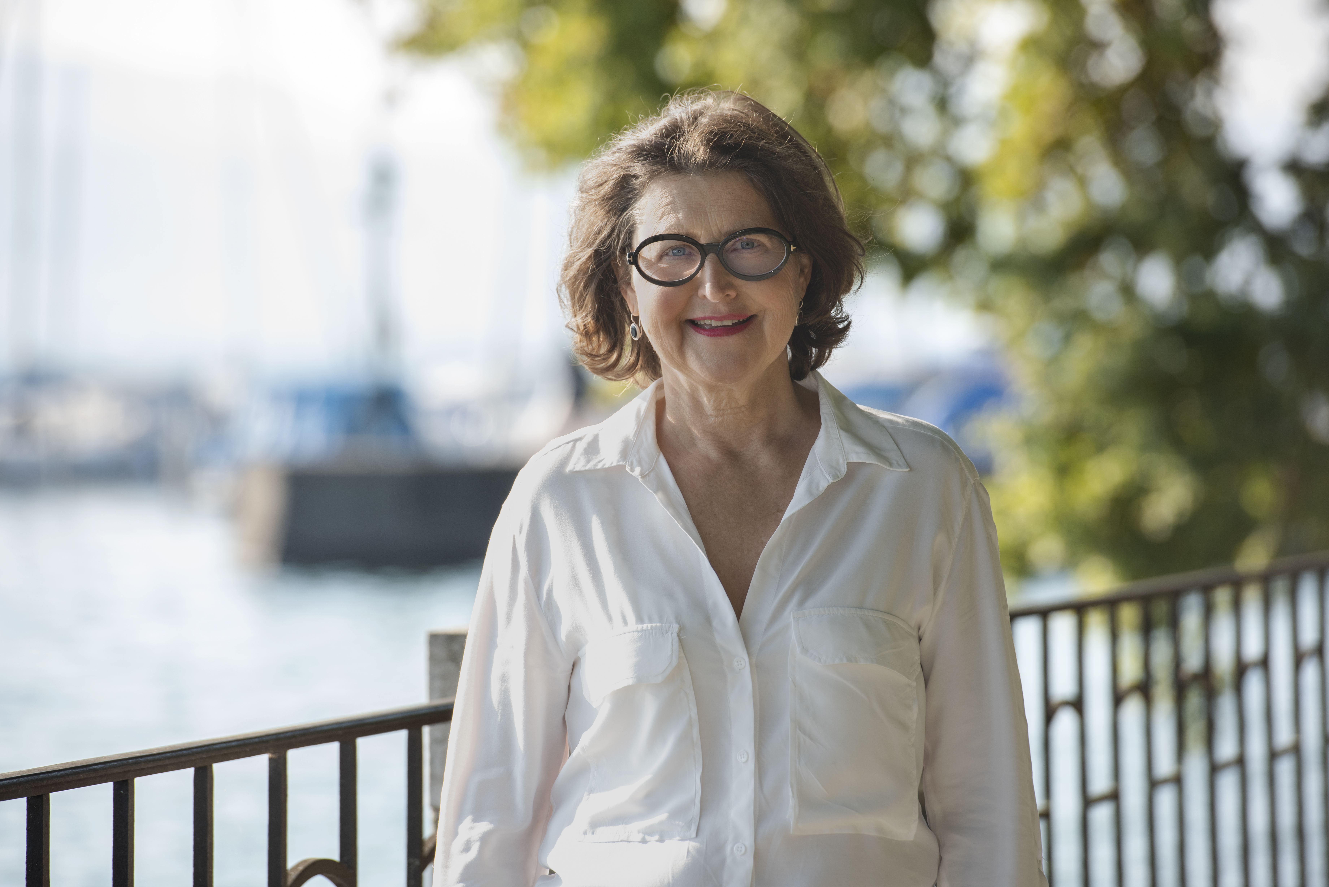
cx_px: 664
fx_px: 7385
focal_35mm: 200
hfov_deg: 10.3
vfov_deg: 6.9
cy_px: 444
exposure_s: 1/250
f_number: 5
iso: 200
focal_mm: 200
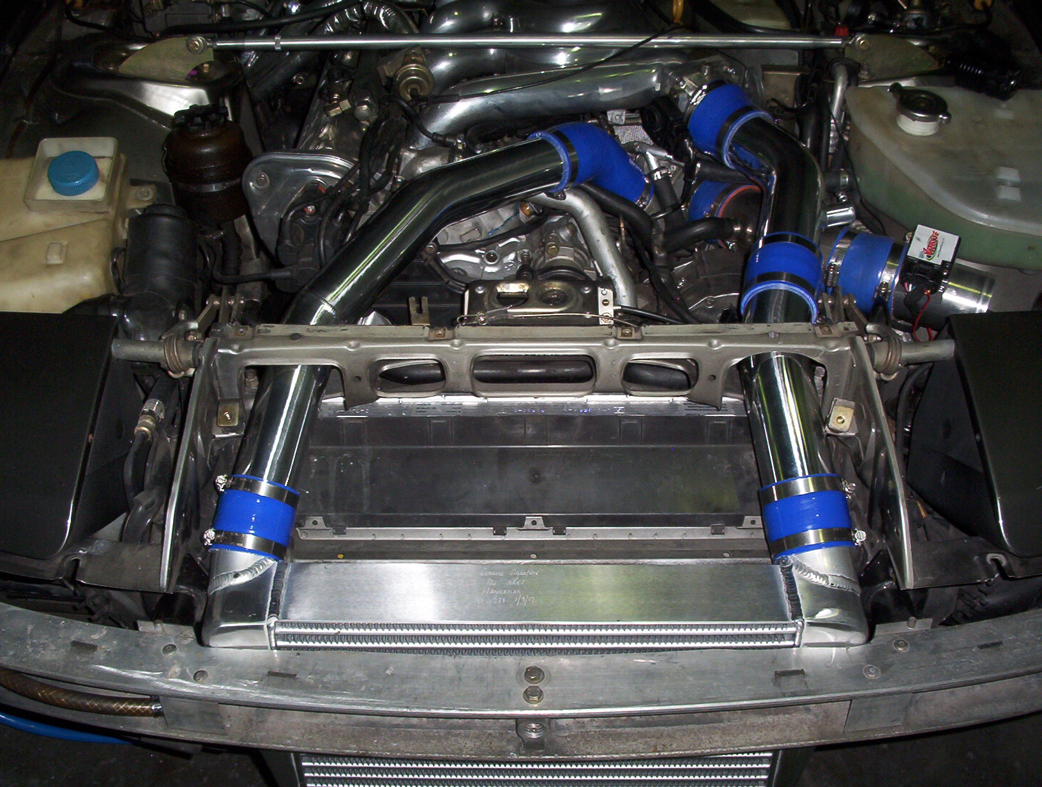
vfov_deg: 37.0
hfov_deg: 47.8
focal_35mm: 39
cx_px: 521
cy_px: 394
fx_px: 1177
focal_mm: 6
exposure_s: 1/30
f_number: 4.5
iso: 140
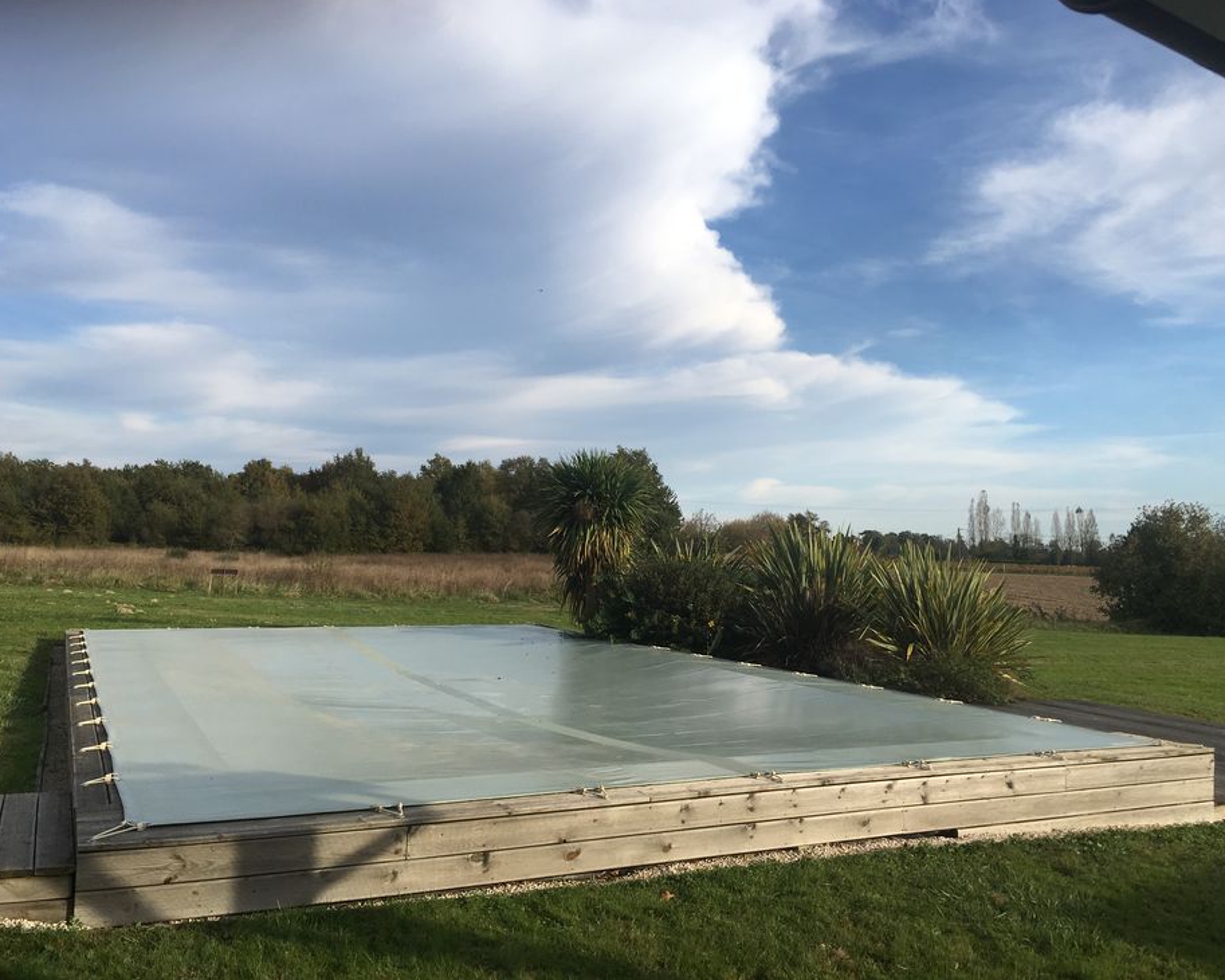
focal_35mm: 31
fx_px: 1124
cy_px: 478
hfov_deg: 57.2
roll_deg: -1.0
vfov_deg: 47.1
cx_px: 632
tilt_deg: +3.1
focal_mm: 4.15
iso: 25
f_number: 2.2
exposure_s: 1/1304
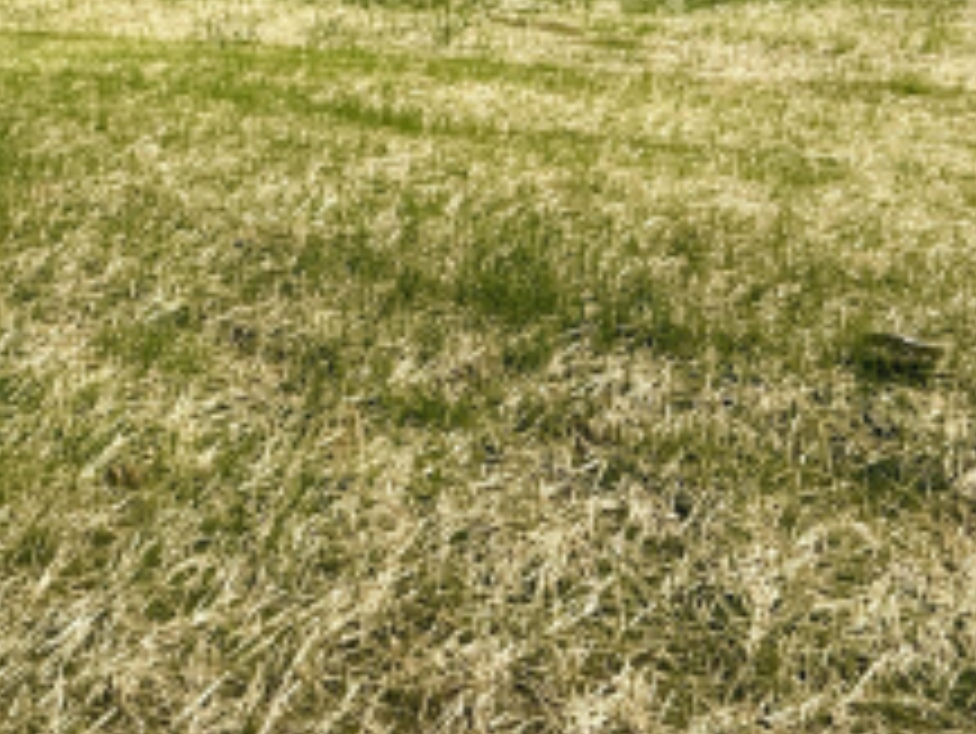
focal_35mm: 43
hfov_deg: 42.4
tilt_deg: -1.6
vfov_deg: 27.0
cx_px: 236
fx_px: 1213
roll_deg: -0.1
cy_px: -270
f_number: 2.2
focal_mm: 2.22
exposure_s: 1/2506
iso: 50
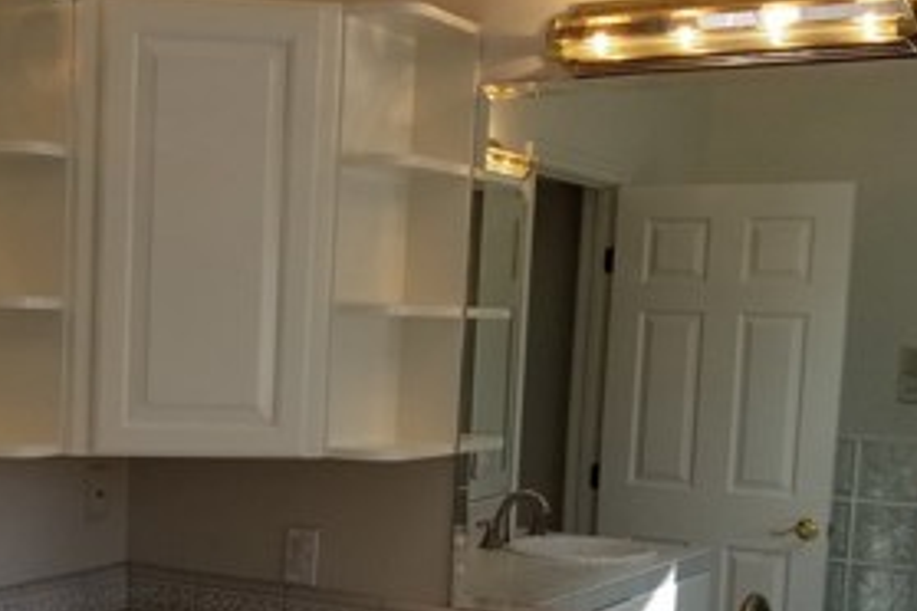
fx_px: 1579
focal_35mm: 62
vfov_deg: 21.5
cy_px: 532
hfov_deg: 31.0
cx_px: 105
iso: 50
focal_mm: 4.25
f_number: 1.7
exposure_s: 1/317
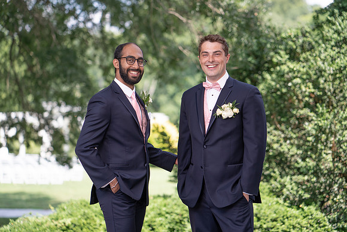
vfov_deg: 15.8
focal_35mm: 87
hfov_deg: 23.4
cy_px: 114
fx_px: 837
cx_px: 174
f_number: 2.2
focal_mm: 85
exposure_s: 1/1000
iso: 100
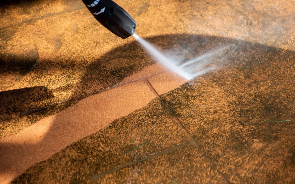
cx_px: 155
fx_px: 1464
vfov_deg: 7.2
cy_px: 81
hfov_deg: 11.5
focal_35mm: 182
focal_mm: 112
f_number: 5.6
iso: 320
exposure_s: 1/800
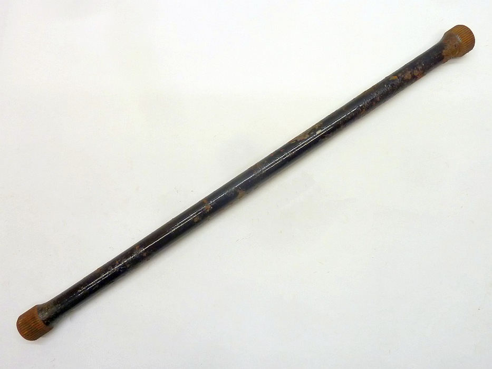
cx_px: 246
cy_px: 184
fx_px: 355
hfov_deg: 69.4
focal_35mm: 25
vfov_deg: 54.9
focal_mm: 4.1
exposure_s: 1/30
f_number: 3.3
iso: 200
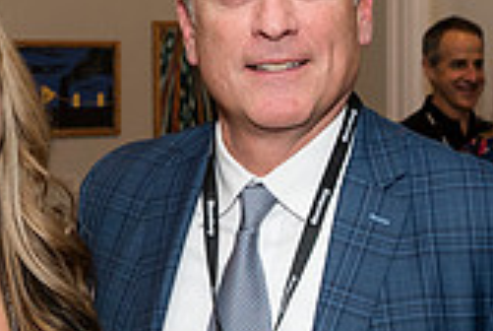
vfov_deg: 12.2
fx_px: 1550
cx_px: 392
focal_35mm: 113
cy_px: 224
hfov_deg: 17.9
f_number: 5
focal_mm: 24
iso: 800
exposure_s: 1/125
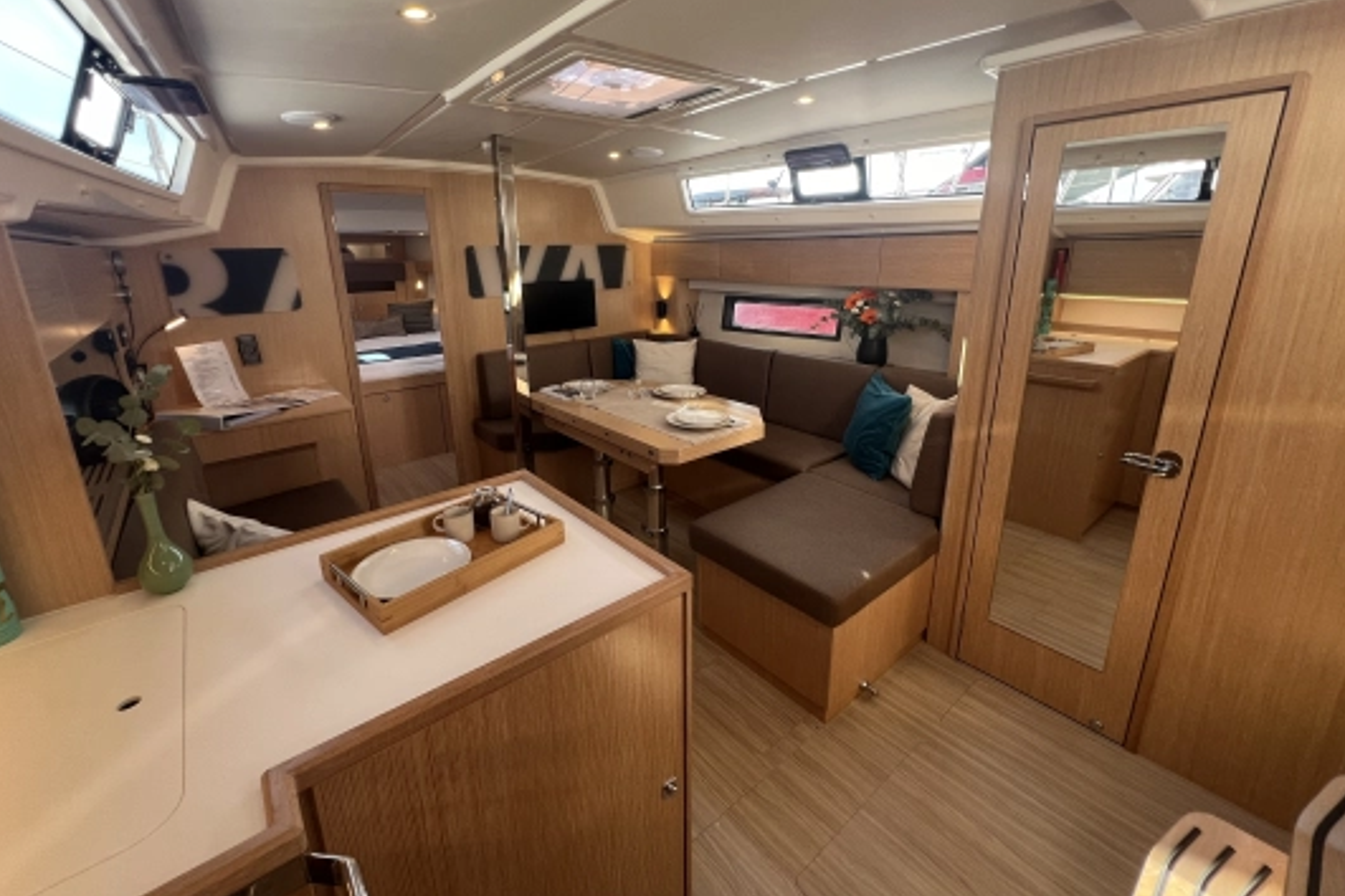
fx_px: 523
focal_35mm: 14
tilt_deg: -14.9
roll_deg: +0.4
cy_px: 401
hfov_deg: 104.2
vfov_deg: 80.9
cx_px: 656
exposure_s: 1/99
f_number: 1.8
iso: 80
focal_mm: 1.57
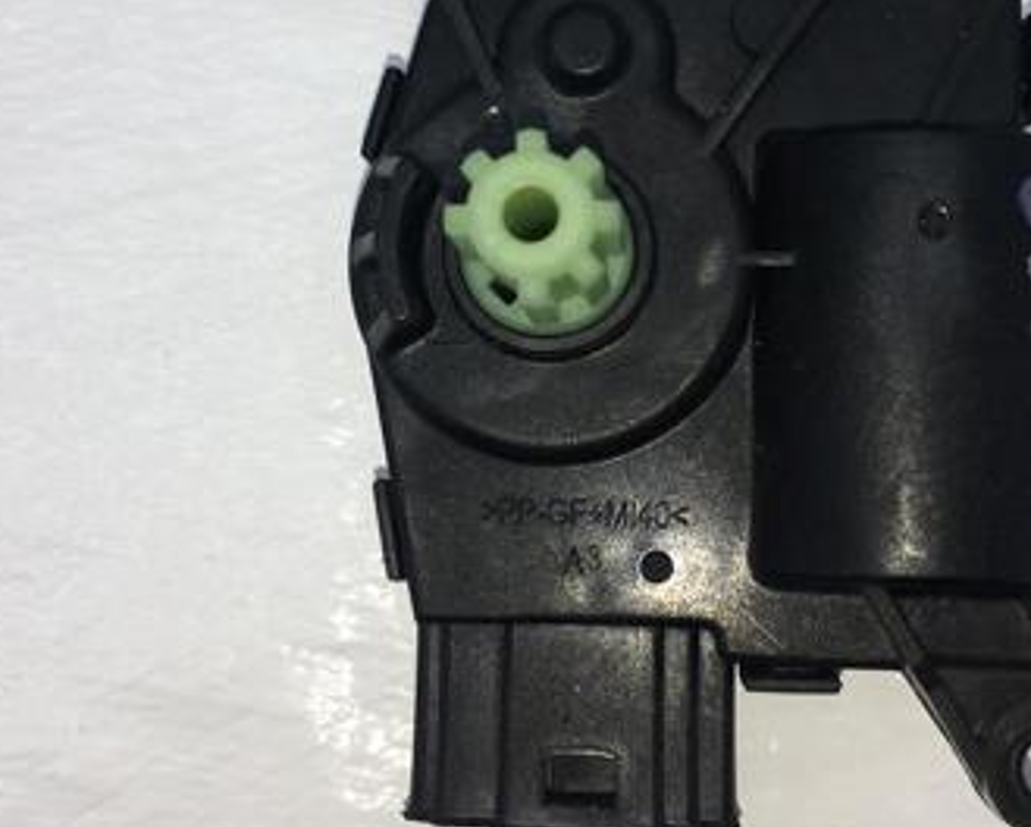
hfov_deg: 34.1
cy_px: 244
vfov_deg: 27.4
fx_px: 1680
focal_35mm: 55
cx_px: 580
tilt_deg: -77.9
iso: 25
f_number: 2.2
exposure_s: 1/657
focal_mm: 4.15
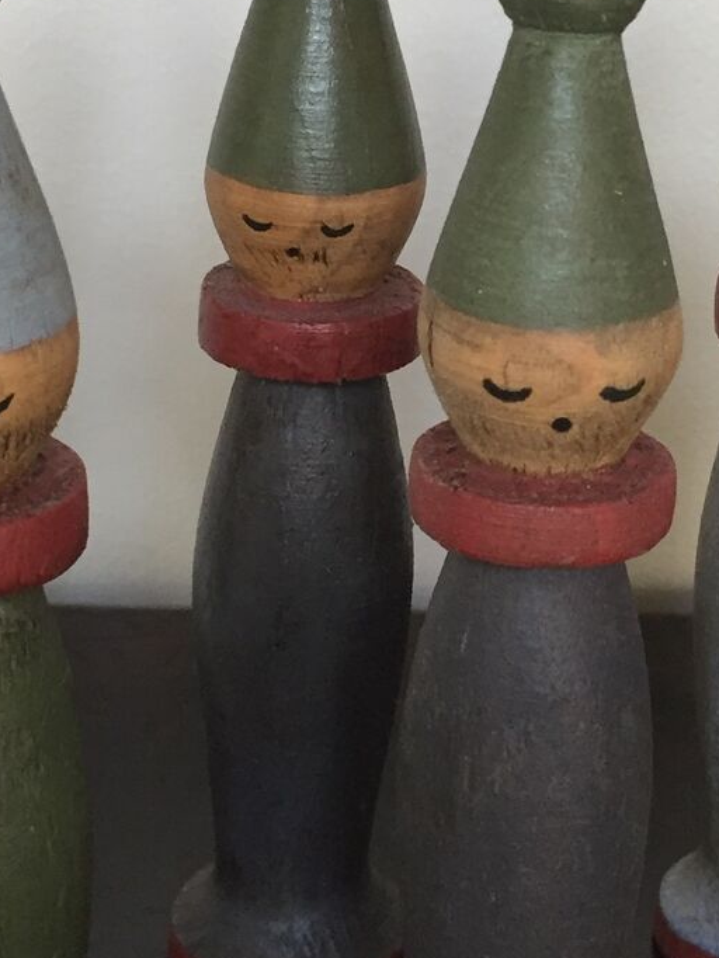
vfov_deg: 23.0
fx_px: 2353
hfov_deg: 17.4
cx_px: 433
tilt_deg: -22.2
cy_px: 440
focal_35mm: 85
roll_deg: -0.9
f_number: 2.2
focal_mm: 4.15
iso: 160
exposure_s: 1/33
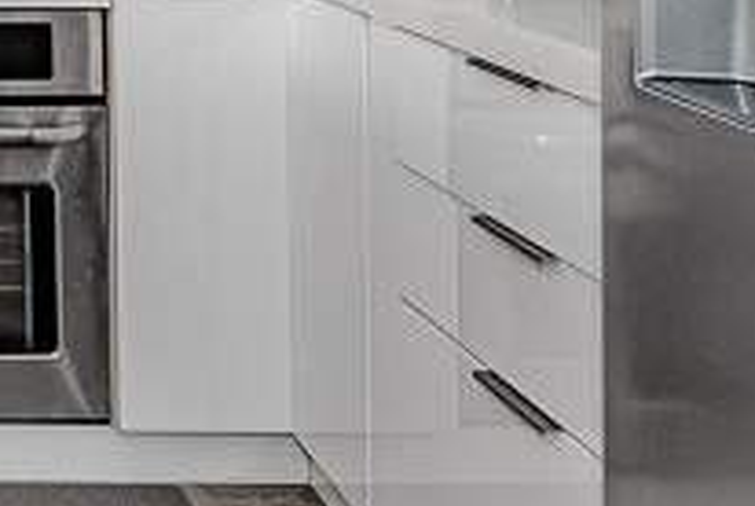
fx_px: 1302
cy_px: -207
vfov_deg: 19.7
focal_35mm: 62
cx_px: -213
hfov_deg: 27.3
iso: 800
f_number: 8
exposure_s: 1/20
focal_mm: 16
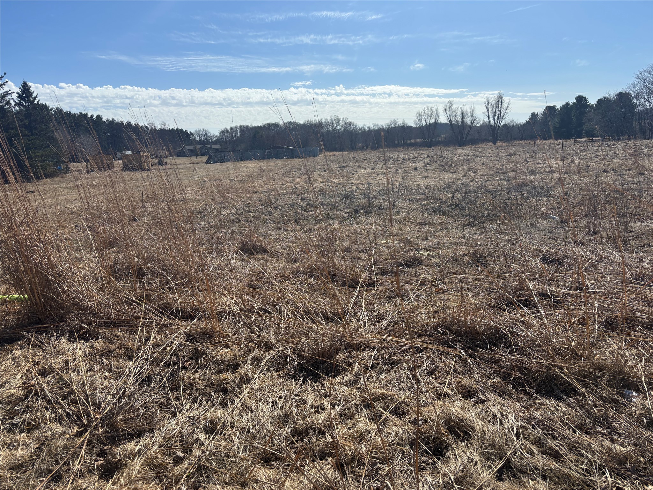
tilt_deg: -12.4
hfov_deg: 67.3
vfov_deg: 53.1
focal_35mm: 26
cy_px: 245
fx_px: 490
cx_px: 326
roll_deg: +2.4
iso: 50
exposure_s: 1/5952
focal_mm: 5.96
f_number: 1.6
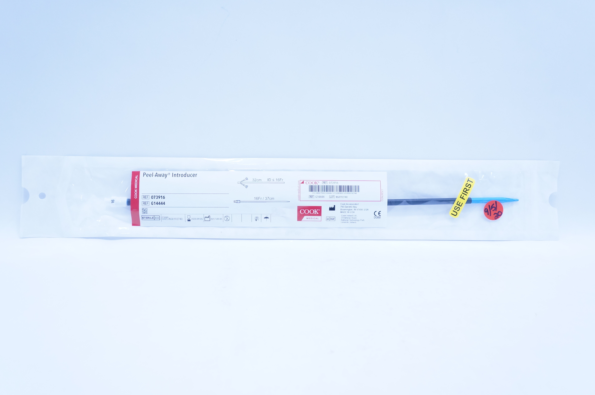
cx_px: 291
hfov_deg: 53.8
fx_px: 586
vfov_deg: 37.3
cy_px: 198
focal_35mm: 36
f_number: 5.6
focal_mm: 23
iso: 800
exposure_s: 1/160
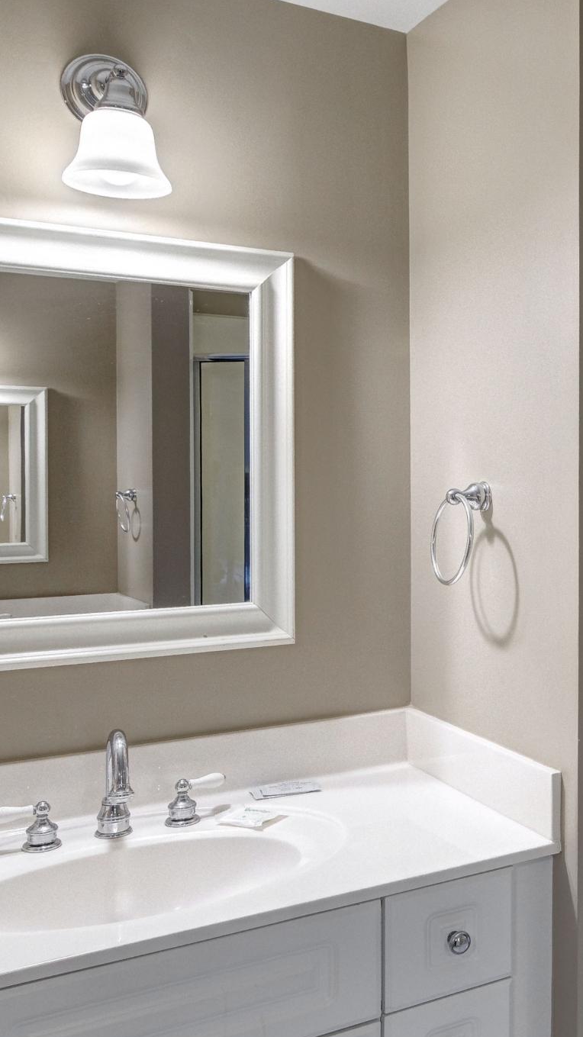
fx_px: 1017
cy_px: 517
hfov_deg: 28.7
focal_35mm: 37
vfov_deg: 54.0
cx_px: 656
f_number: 8
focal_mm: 11
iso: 400
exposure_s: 1/60
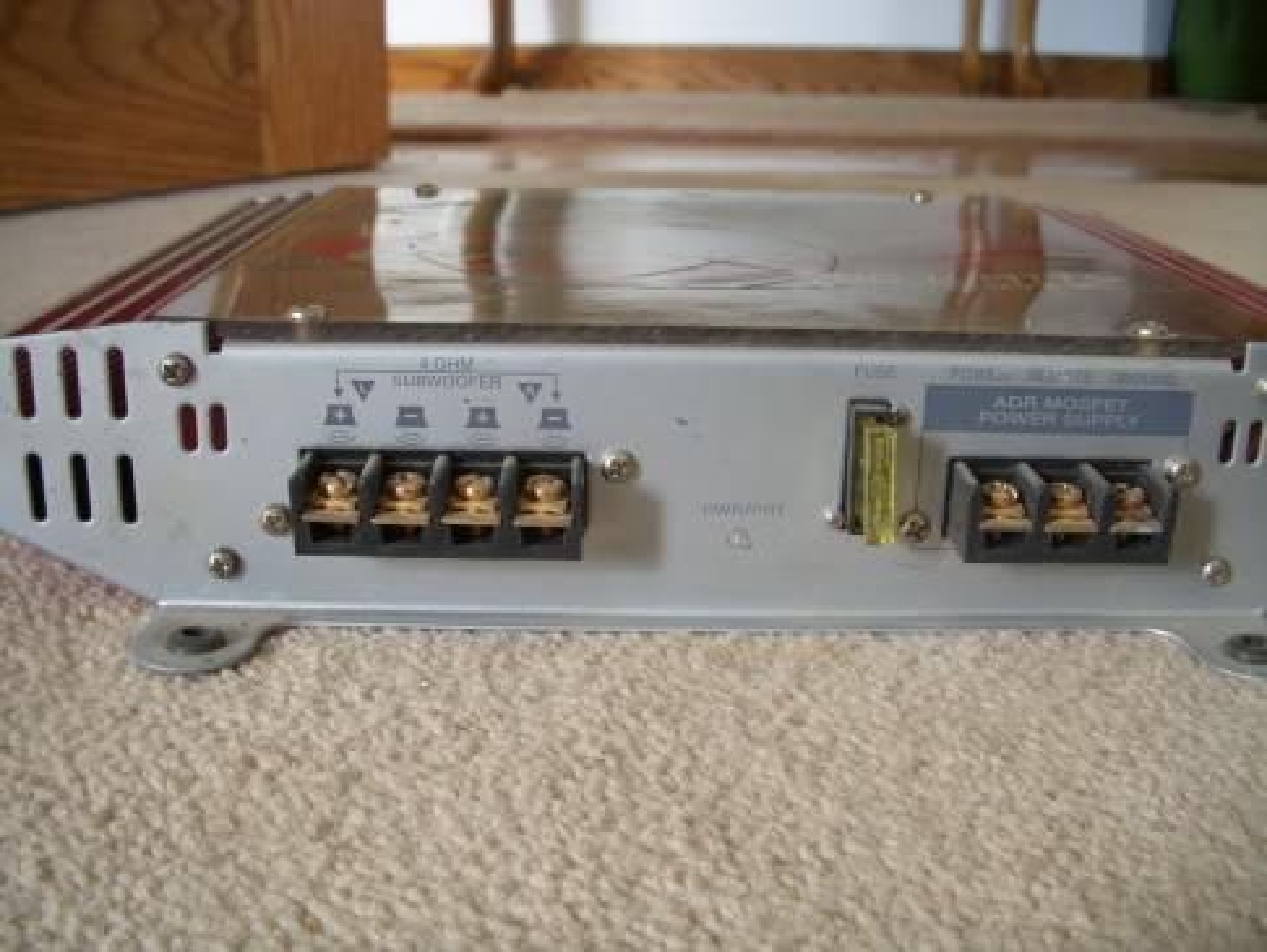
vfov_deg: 37.8
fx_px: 1392
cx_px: 634
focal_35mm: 38
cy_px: 476
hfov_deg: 49.0
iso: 200
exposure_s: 1/13
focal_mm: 6.3
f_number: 3.3
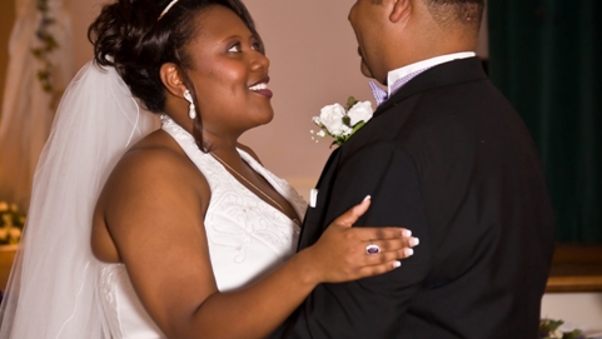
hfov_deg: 9.5
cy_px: 200
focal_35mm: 226
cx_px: 302
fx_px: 3606
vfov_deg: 5.4
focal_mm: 95
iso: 800
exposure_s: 1/80
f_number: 4.5
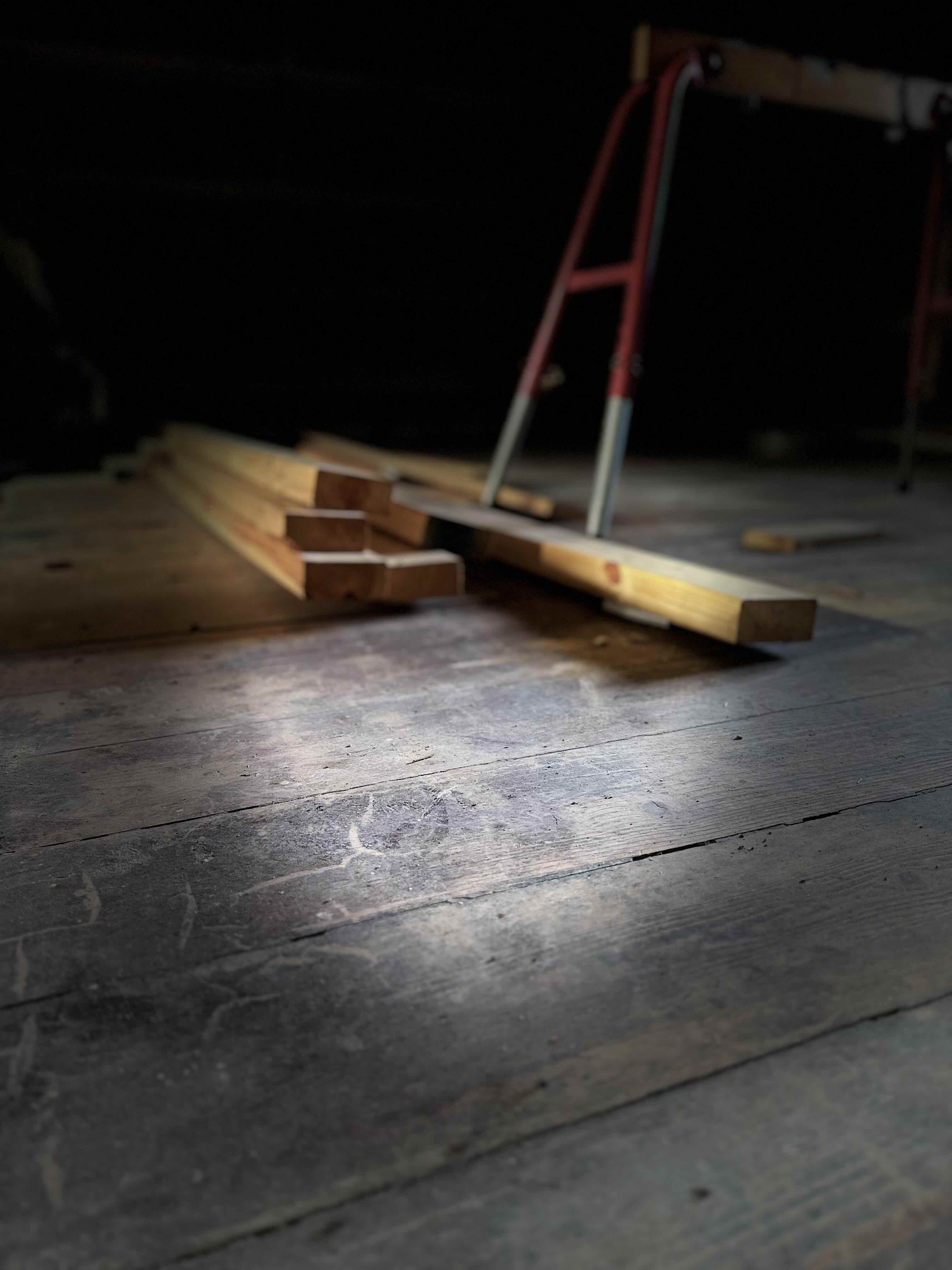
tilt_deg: -15.1
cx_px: 476
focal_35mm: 24
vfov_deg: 71.6
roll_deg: -0.3
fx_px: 880
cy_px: 635
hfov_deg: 56.8
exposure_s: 1/66
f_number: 1.78
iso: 200
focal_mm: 6.76
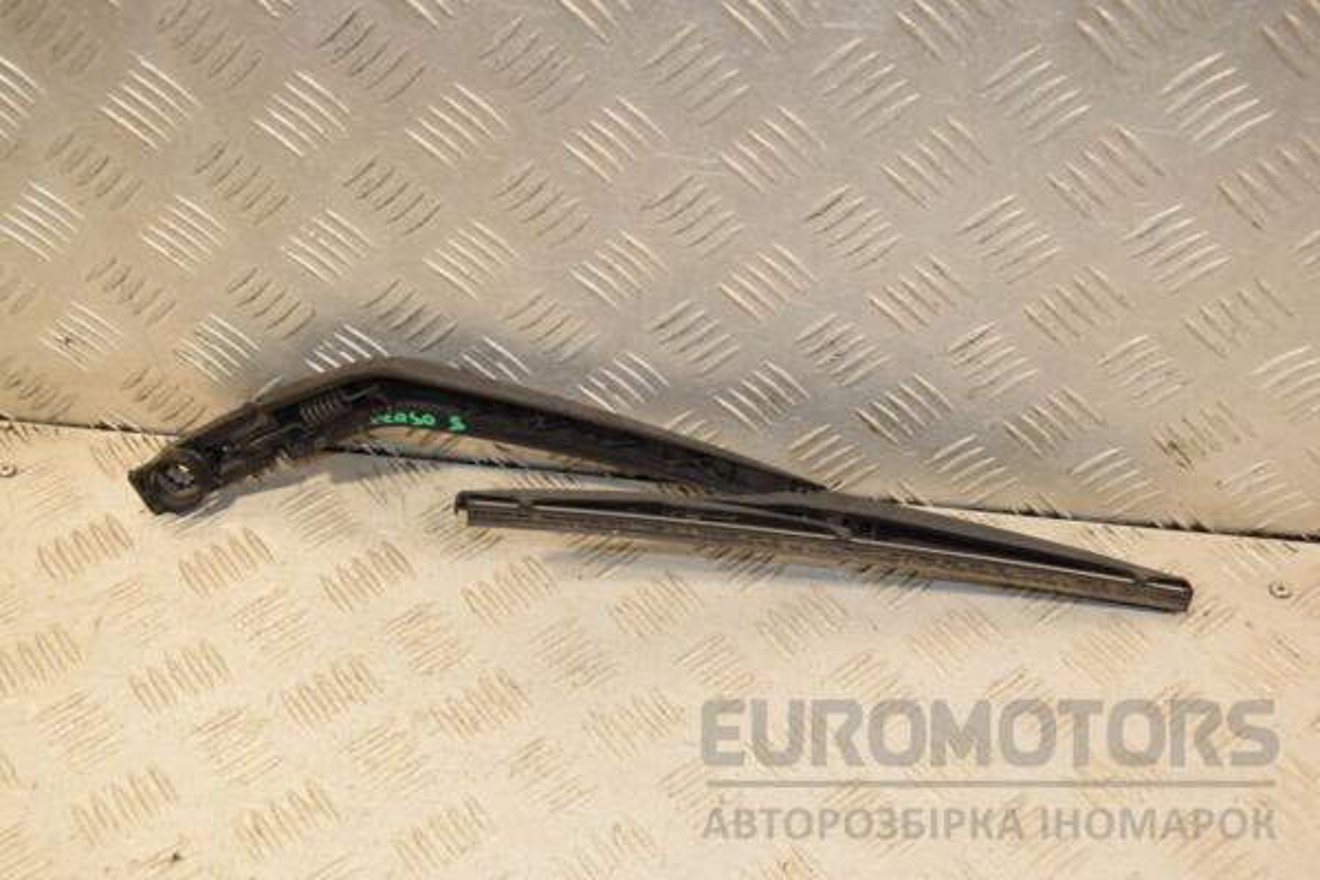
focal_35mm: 48
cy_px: 440
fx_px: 1760
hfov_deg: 41.1
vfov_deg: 28.1
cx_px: 660
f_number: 7.1
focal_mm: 32
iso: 800
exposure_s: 1/200
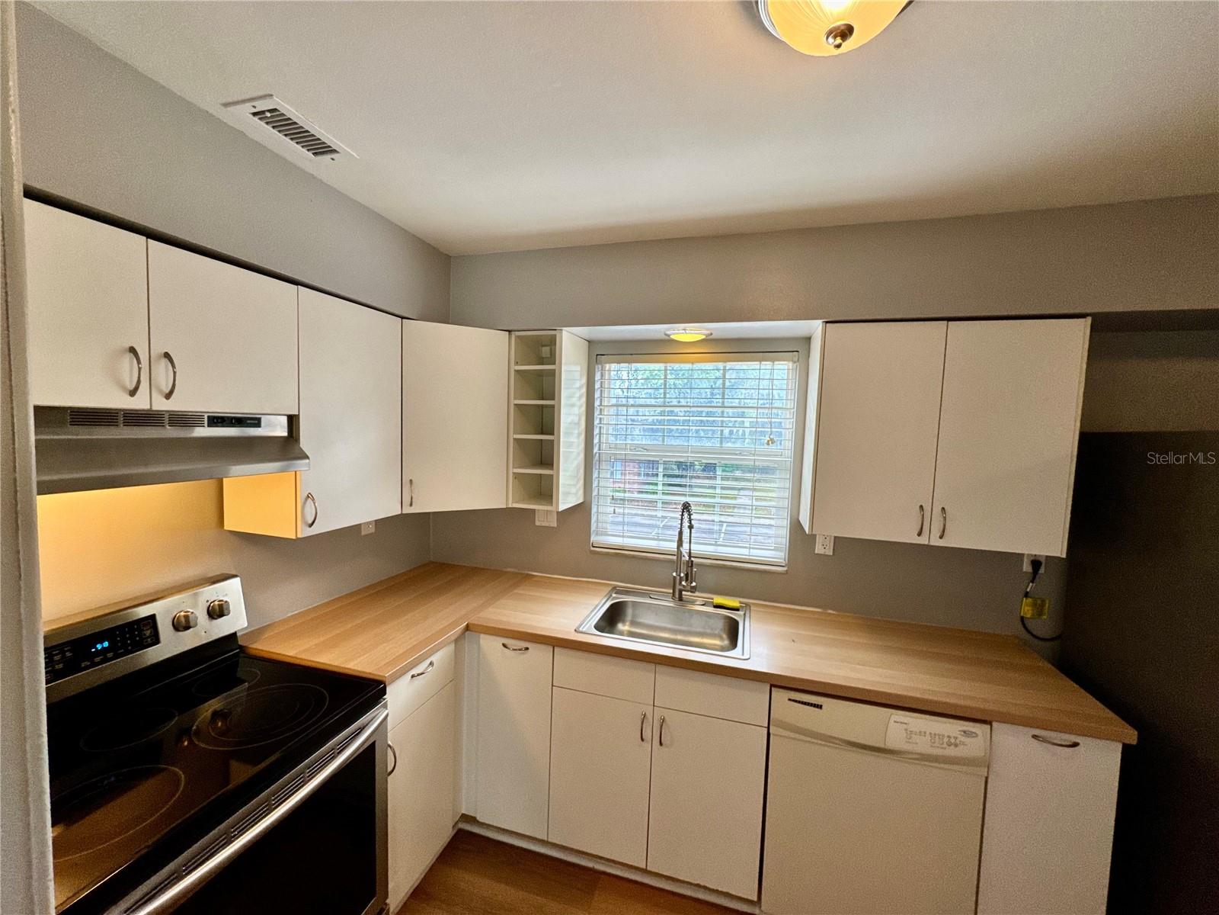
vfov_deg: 85.7
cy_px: 458
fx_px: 493
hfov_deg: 102.1
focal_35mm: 14
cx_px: 610
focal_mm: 2.22
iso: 125
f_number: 2.2
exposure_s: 1/120
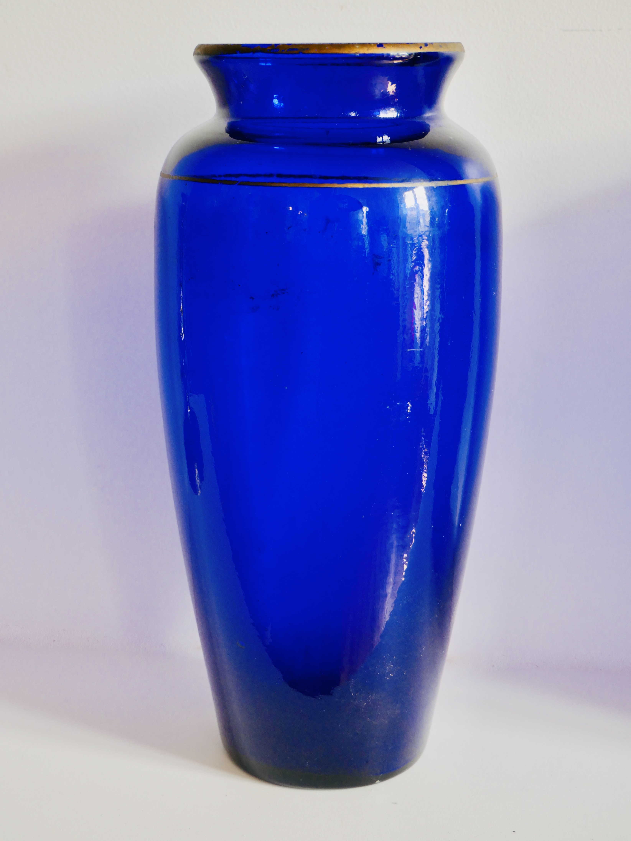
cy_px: 420
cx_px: 316
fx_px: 1214
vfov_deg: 38.2
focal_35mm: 50
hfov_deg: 29.1
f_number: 4.5
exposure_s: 1/60
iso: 500
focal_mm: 25
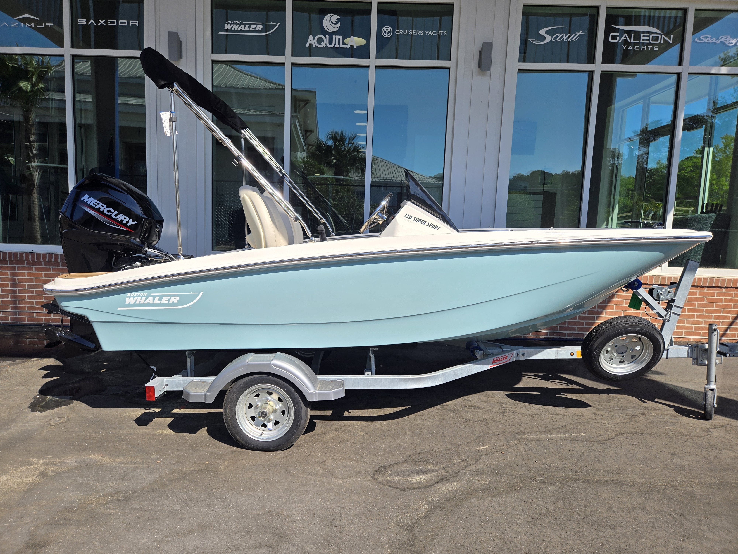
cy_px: 277
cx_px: 369
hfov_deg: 73.9
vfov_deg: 58.9
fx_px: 490
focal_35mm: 23
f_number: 1.8
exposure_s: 1/2503
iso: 25
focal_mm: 5.4
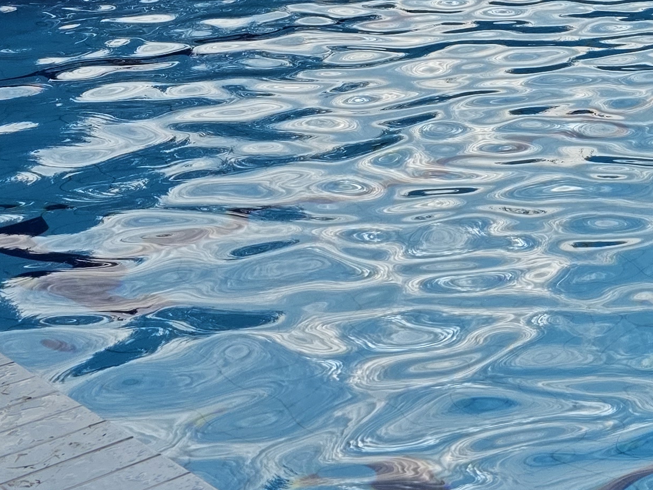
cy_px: -86
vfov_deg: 18.7
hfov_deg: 21.0
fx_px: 1415
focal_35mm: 75
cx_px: 1044
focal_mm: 6.3
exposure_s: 1/7944
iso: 80
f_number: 1.7
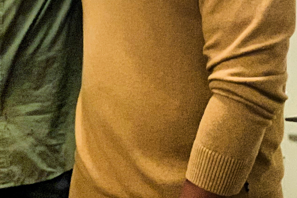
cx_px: -147
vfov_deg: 7.8
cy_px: -143
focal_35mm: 170
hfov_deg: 11.6
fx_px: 1402
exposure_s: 1/40
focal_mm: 6
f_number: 2.4
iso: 500
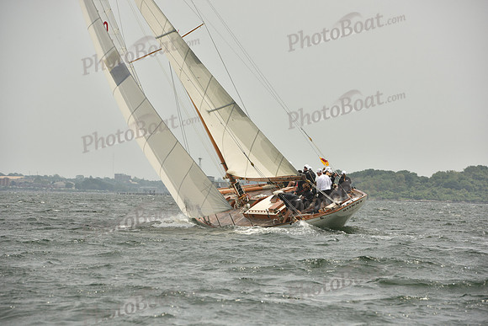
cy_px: 163
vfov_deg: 6.9
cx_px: 244
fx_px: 2712
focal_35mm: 200
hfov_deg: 10.3
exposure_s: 1/1600
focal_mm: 200
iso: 400
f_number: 9
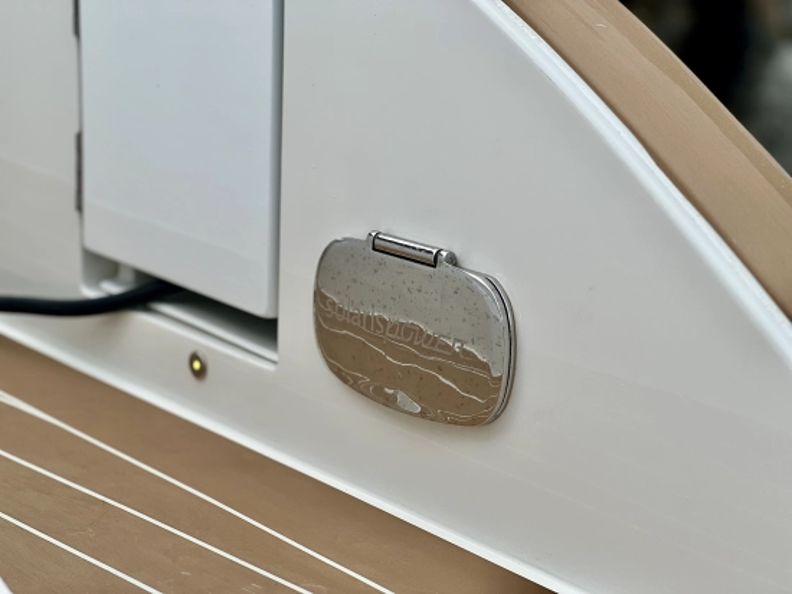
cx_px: 396
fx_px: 1762
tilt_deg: -13.7
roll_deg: -0.4
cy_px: 297
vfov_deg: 19.2
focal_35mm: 77
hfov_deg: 25.3
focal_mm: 9
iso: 25
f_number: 2.8
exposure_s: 1/256
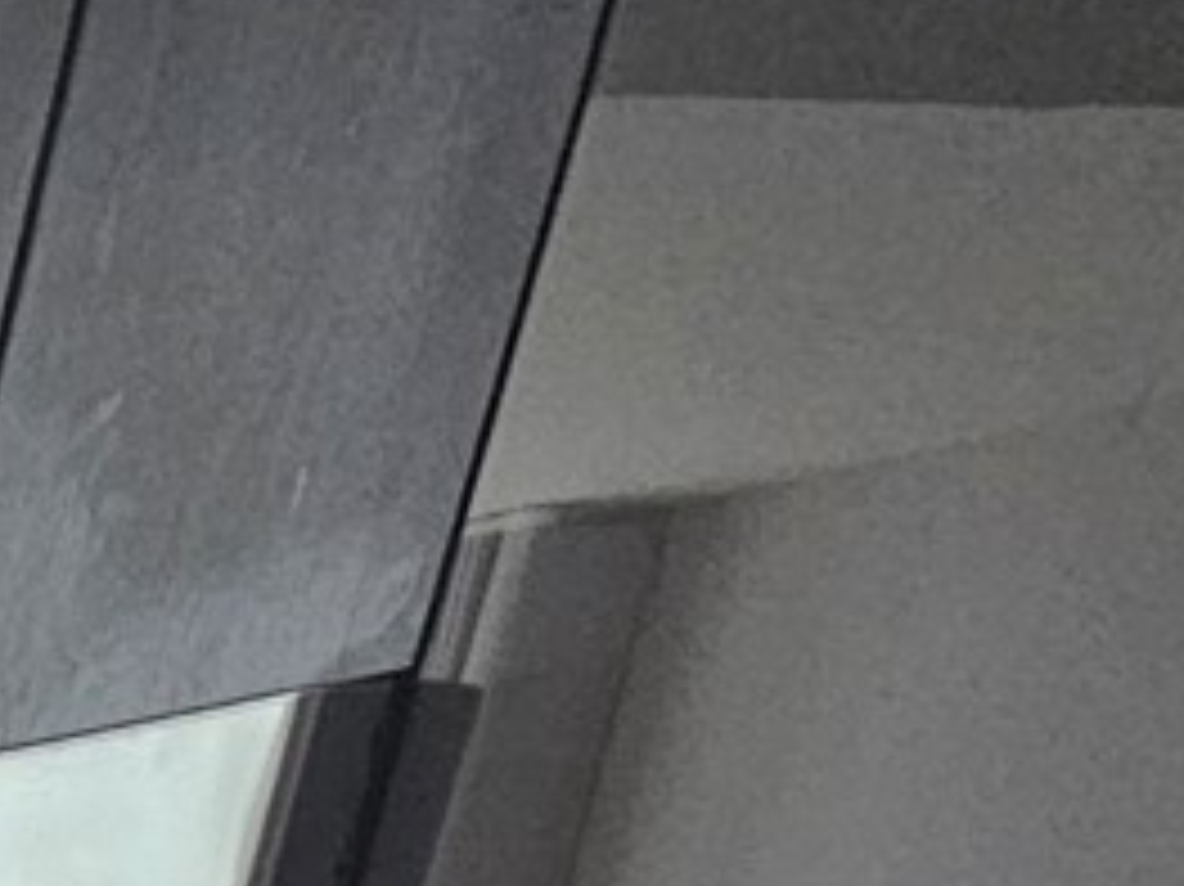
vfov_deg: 11.8
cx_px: -1909
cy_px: 2523
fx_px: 2701
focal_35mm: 79
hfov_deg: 13.6
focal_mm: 2.2
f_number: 2.2
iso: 250
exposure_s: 1/60
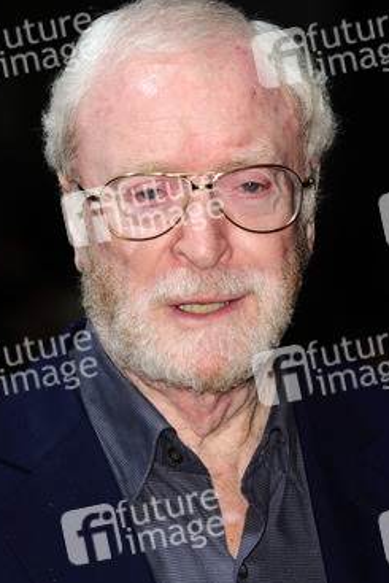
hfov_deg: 6.2
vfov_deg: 9.3
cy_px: 289
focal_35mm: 221
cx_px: 190
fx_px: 3571
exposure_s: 1/200
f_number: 4.5
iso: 320
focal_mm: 135
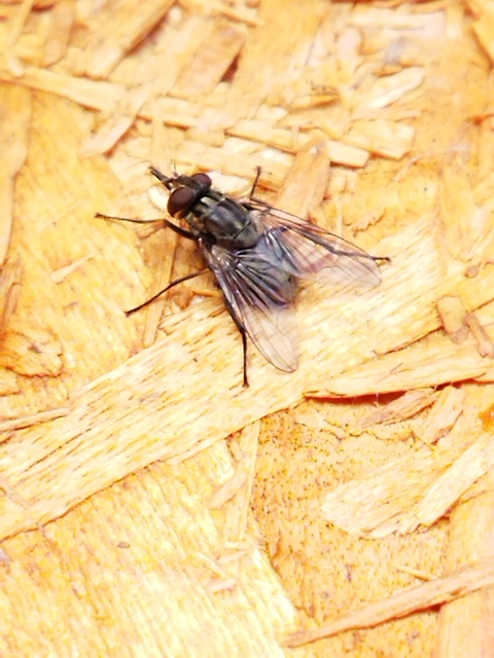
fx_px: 514
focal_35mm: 27
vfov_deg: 65.3
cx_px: 247
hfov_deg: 51.4
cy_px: 329
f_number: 1.79
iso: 99
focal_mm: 4.71
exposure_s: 1/276
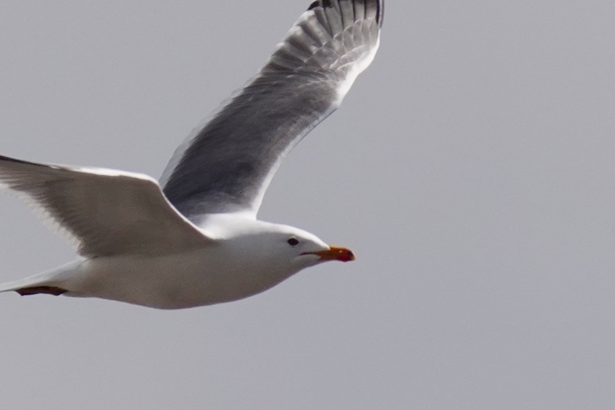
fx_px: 12831
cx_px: 261
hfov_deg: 2.7
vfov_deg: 1.8
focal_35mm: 751
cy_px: 159
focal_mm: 594
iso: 400
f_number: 6.3
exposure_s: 1/4000
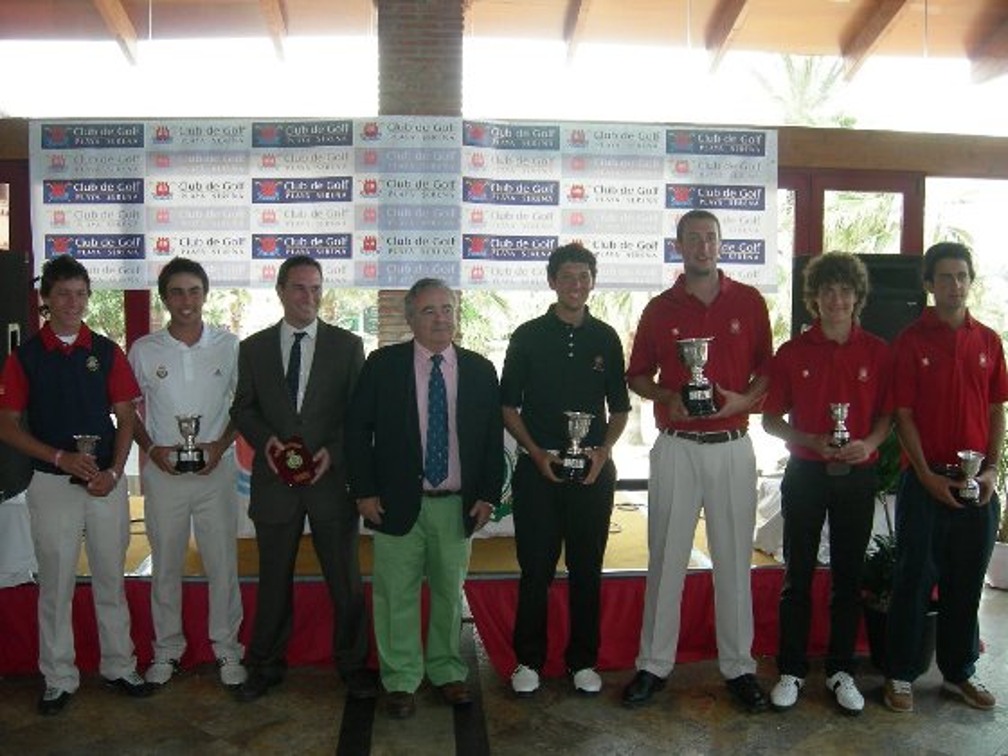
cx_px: 504
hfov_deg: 51.4
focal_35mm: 36
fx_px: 1048
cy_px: 378
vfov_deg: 39.7
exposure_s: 1/69
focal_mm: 7.5
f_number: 3
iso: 64
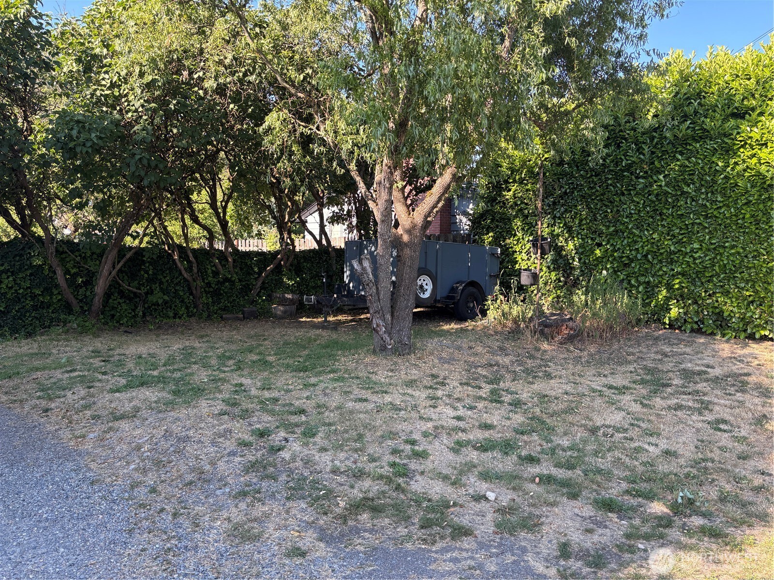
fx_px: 581
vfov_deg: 53.1
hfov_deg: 67.3
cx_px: 387
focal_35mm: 26
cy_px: 290
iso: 50
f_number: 1.6
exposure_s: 1/280
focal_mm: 5.96
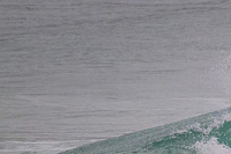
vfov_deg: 0.6
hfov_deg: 0.9
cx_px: 314
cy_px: 211
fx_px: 14906
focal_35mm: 2325
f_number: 11
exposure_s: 1/1250
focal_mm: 800
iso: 3600
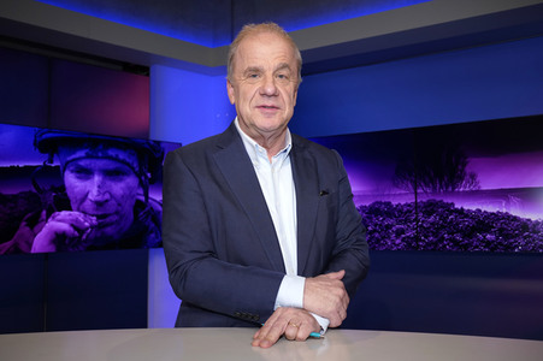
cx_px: 272
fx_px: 482
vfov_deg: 41.1
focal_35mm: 32
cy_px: 180
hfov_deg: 58.8
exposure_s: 1/125
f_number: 5.6
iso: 1600
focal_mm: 32
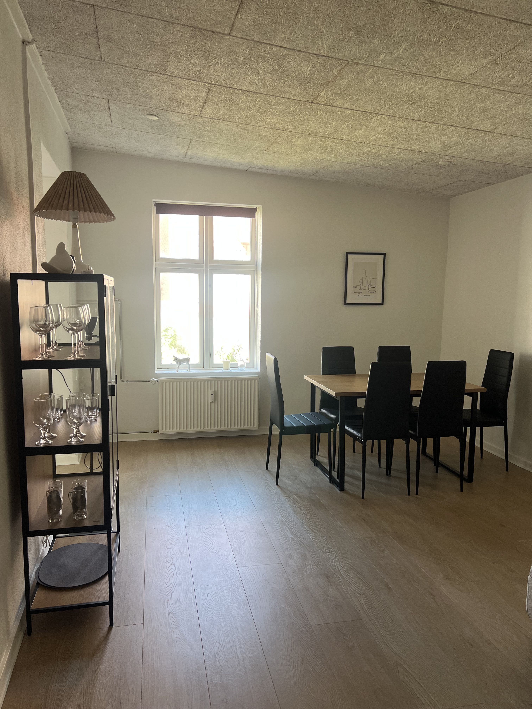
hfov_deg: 53.1
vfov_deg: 67.3
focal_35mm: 26
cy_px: 354
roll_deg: +0.0
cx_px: 266
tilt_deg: -7.6
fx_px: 533
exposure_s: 1/121
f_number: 1.5
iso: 100
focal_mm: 5.7
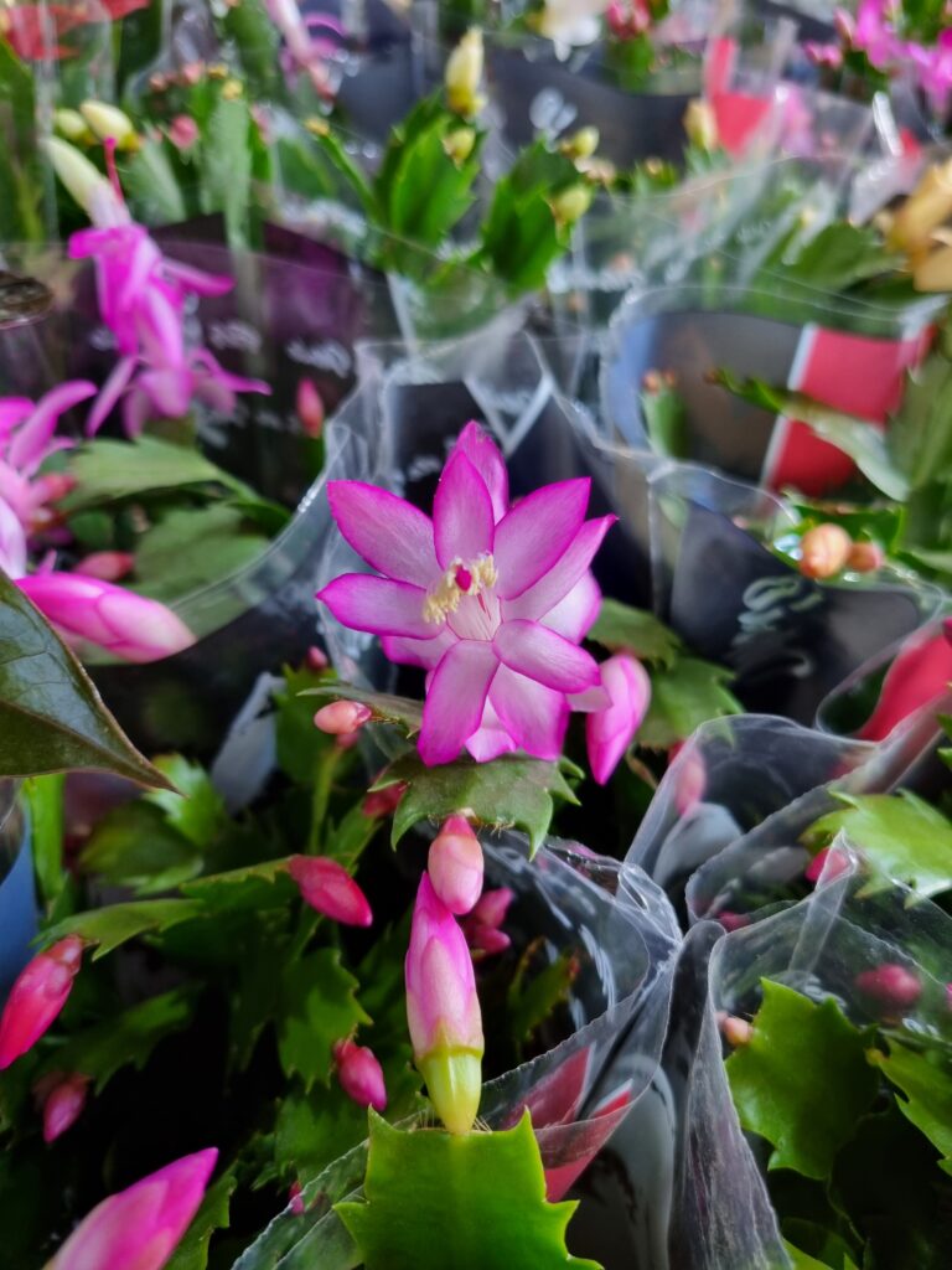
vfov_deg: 67.3
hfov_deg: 53.1
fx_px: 953
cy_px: 635
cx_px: 476
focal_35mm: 26
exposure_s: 1/60
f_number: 1.8
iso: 200
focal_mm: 5.4
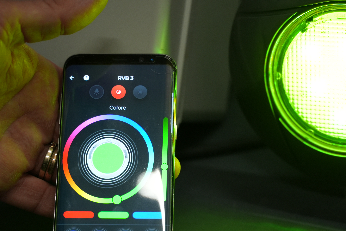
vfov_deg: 14.0
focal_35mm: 98
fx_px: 942
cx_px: 199
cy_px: 130
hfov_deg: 20.8
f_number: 2.8
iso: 800
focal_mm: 54
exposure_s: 1/250
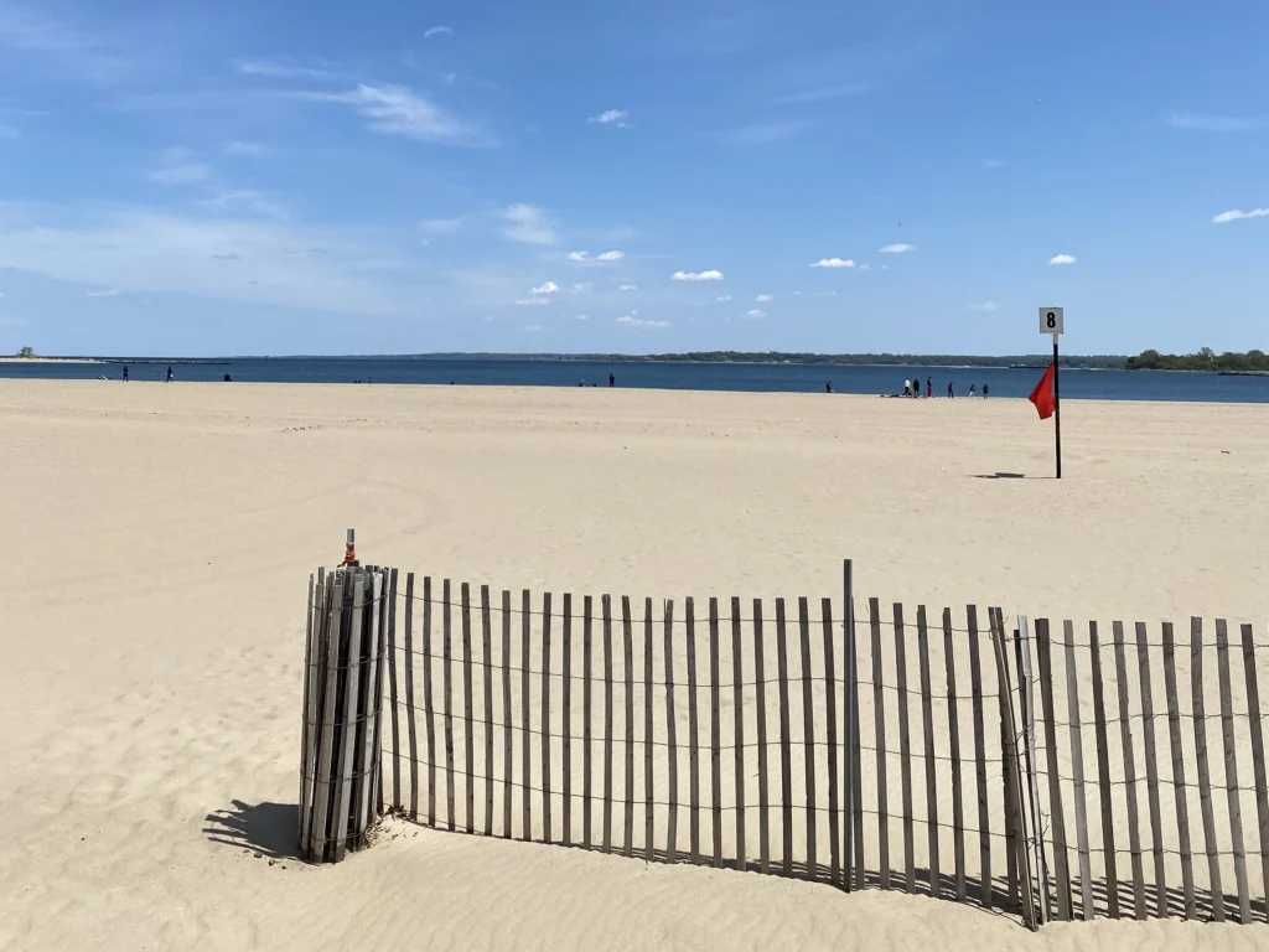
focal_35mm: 26
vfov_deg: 53.1
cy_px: 476
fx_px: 953
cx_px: 634
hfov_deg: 67.3
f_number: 1.8
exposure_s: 1/5525
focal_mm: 4.25
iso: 32
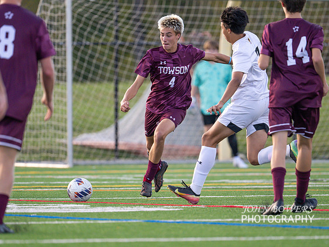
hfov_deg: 3.9
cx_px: 166
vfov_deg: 2.9
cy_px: 142
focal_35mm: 507
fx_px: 4818
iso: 2500
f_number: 4.5
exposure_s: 1/2500
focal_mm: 400
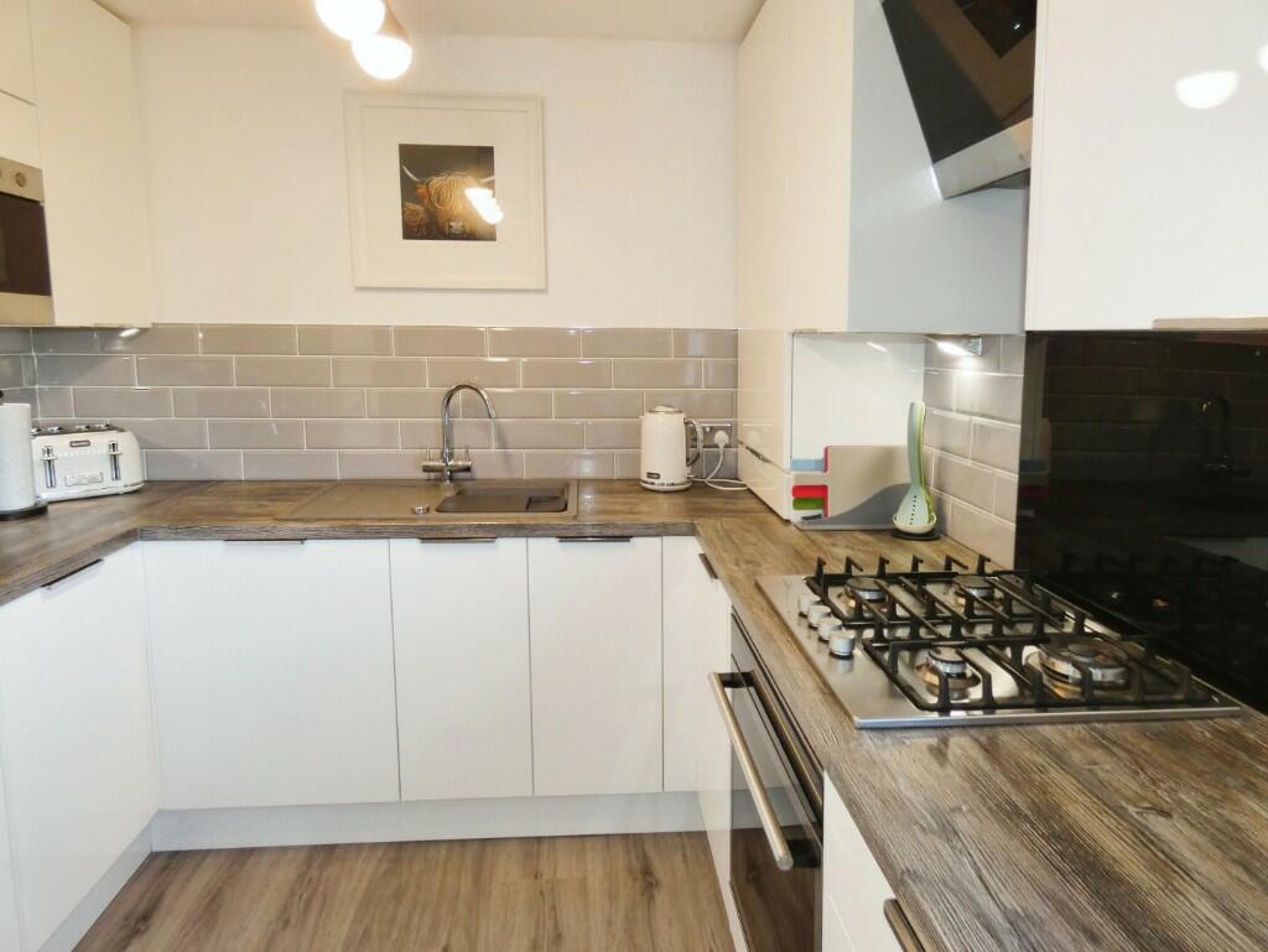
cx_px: 634
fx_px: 733
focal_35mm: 20
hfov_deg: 81.7
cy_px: 476
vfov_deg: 66.0
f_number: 2.8
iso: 160
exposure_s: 1/60
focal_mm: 3.6
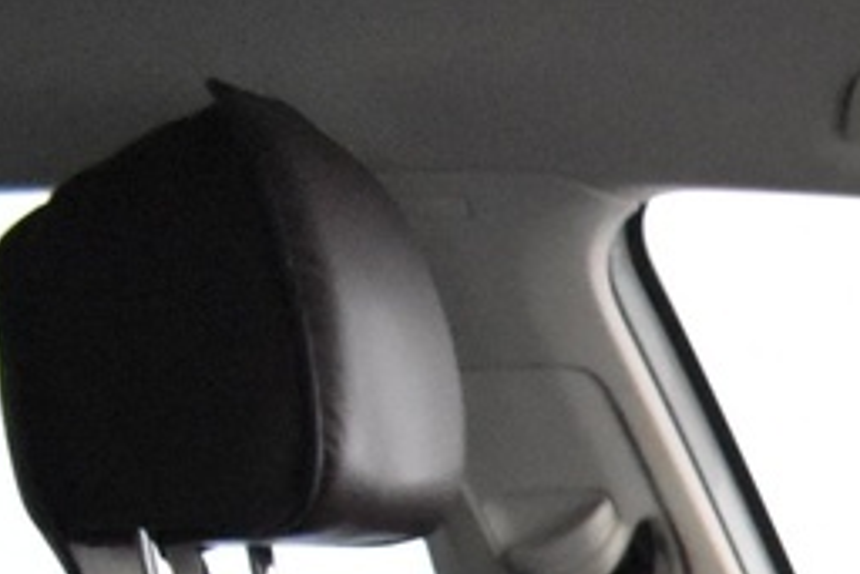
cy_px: 1531
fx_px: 4087
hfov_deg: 10.3
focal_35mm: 171
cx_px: 2106
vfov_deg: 7.4
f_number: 3.5
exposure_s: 1/60
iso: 4500
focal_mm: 18
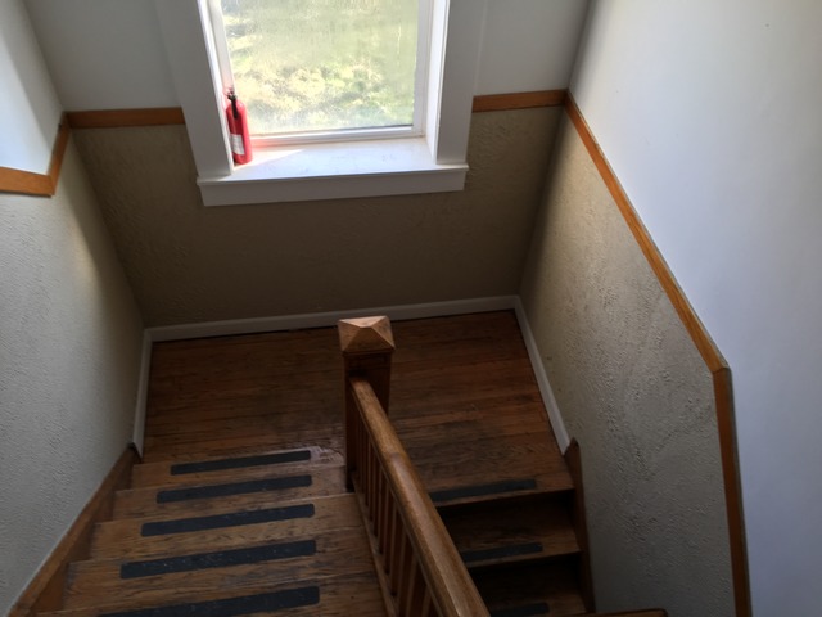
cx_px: 411
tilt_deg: -47.0
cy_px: 308
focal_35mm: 29
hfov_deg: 61.7
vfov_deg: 48.2
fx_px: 689
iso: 25
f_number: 2.2
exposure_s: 1/40
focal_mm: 4.15
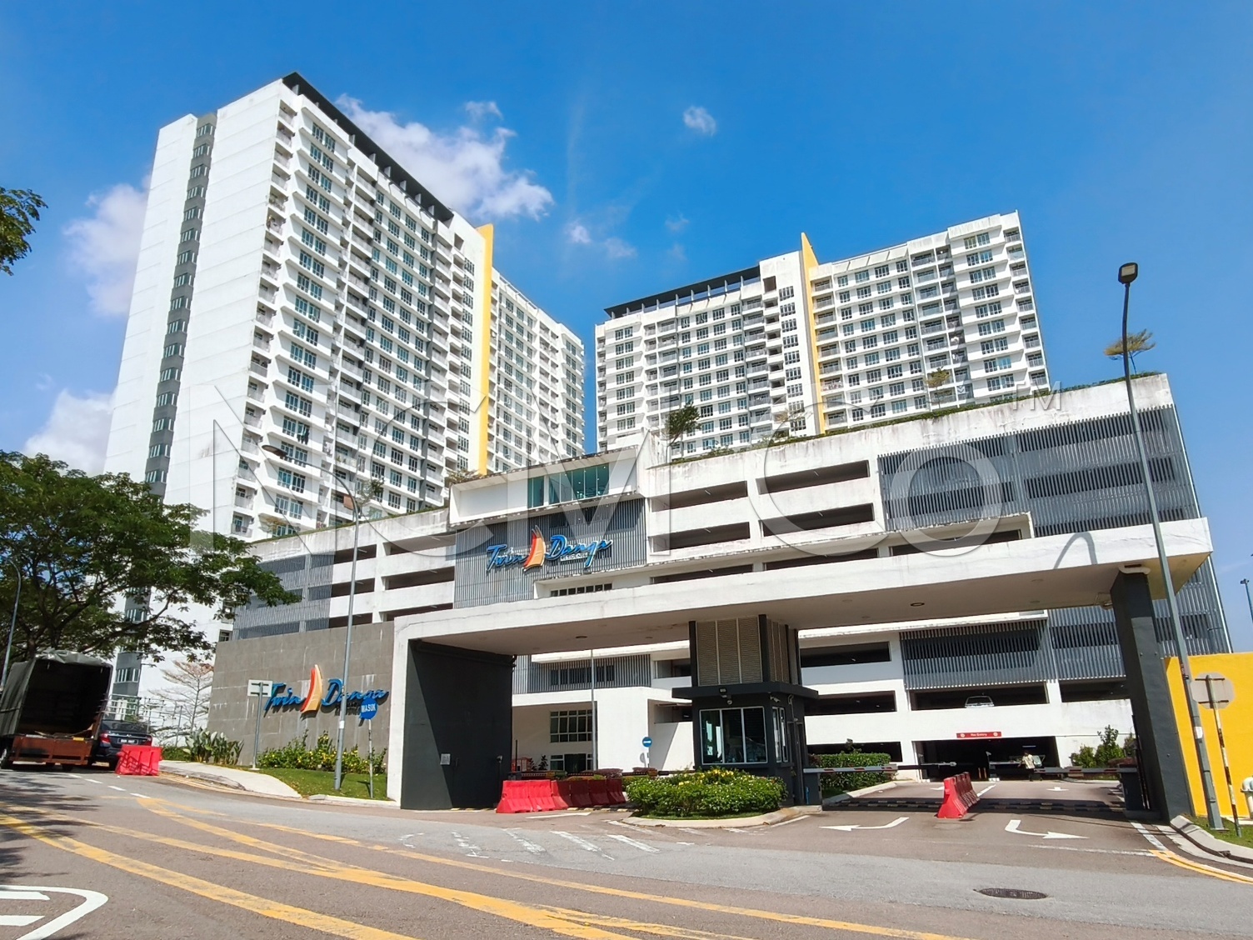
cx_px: 626
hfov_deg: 84.7
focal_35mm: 19
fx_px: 688
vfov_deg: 68.7
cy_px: 470
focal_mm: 1.67
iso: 50
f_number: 2.2
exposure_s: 1/1156
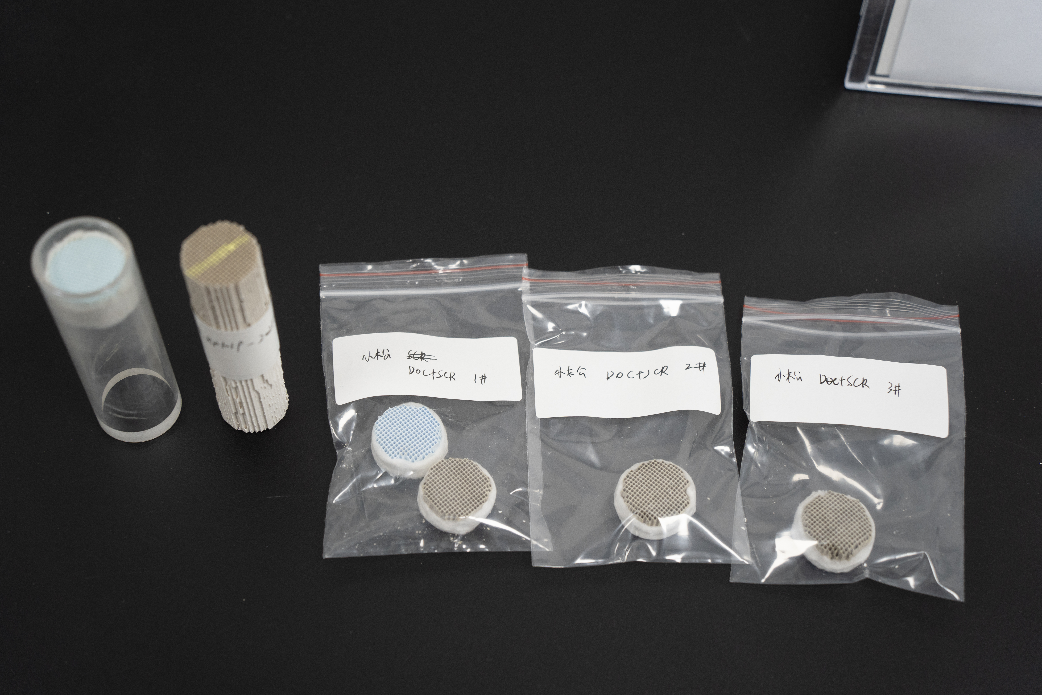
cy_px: 348
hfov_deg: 34.5
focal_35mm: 58
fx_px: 1679
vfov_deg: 23.4
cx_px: 521
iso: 1000
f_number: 4.5
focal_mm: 58
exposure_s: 1/125
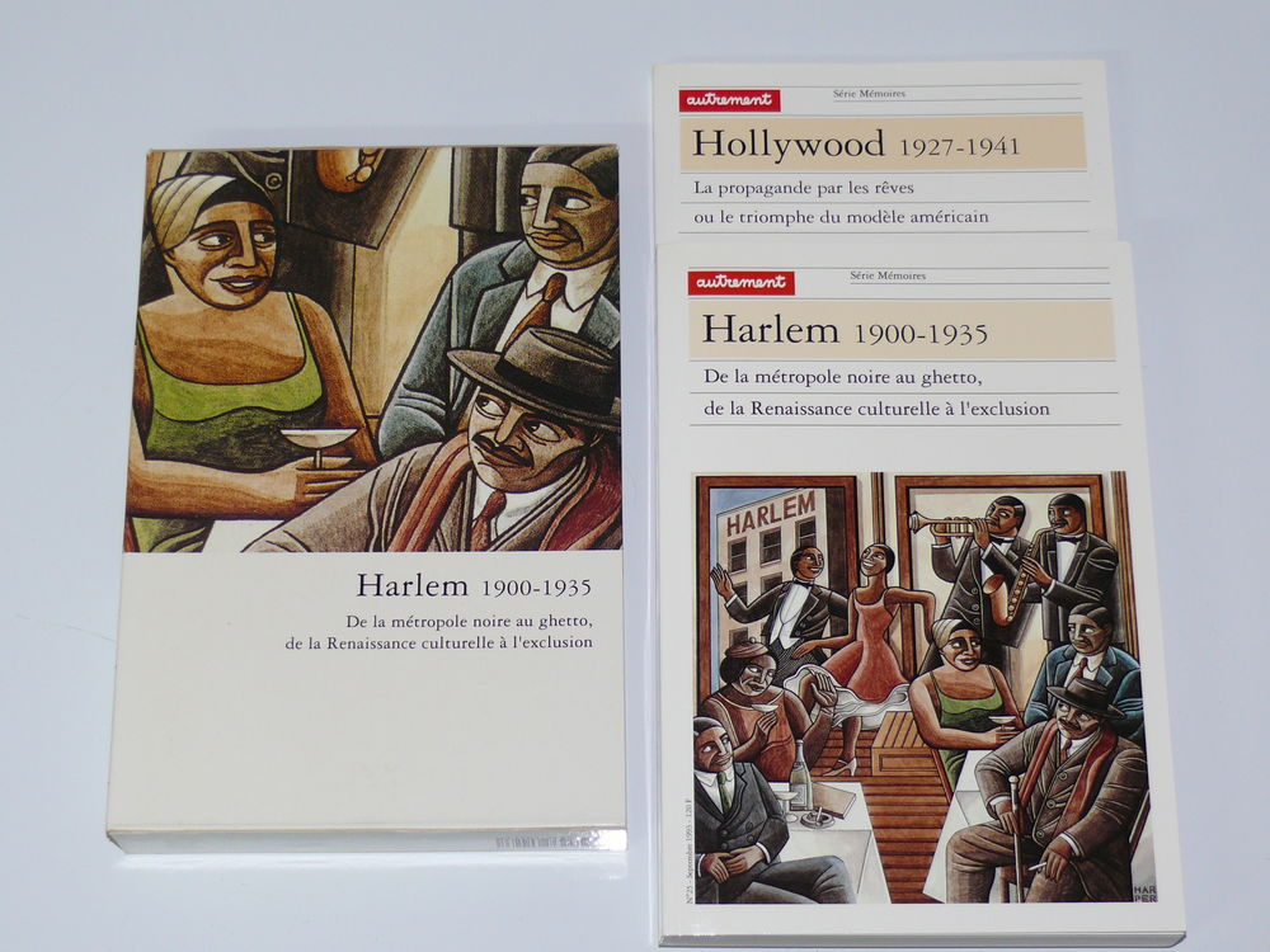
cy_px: 476
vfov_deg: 19.9
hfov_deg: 26.3
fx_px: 2715
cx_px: 635
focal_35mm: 74
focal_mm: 12.3
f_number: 3.2
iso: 100
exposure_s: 1/30
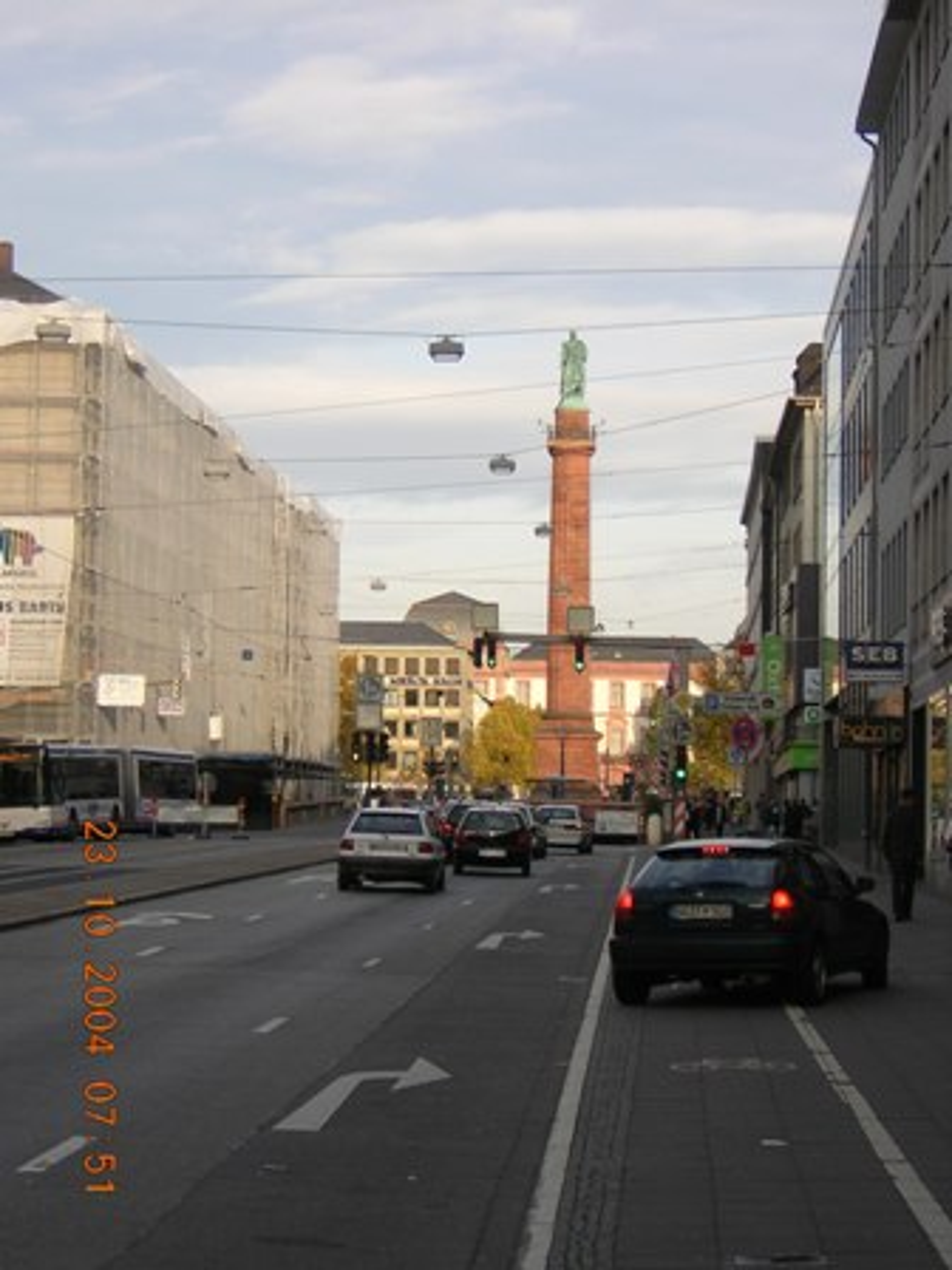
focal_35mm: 93
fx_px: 3410
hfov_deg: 15.9
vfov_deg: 21.1
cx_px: 476
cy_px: 635
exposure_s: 1/197
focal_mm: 12.1
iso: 100
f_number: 4.3
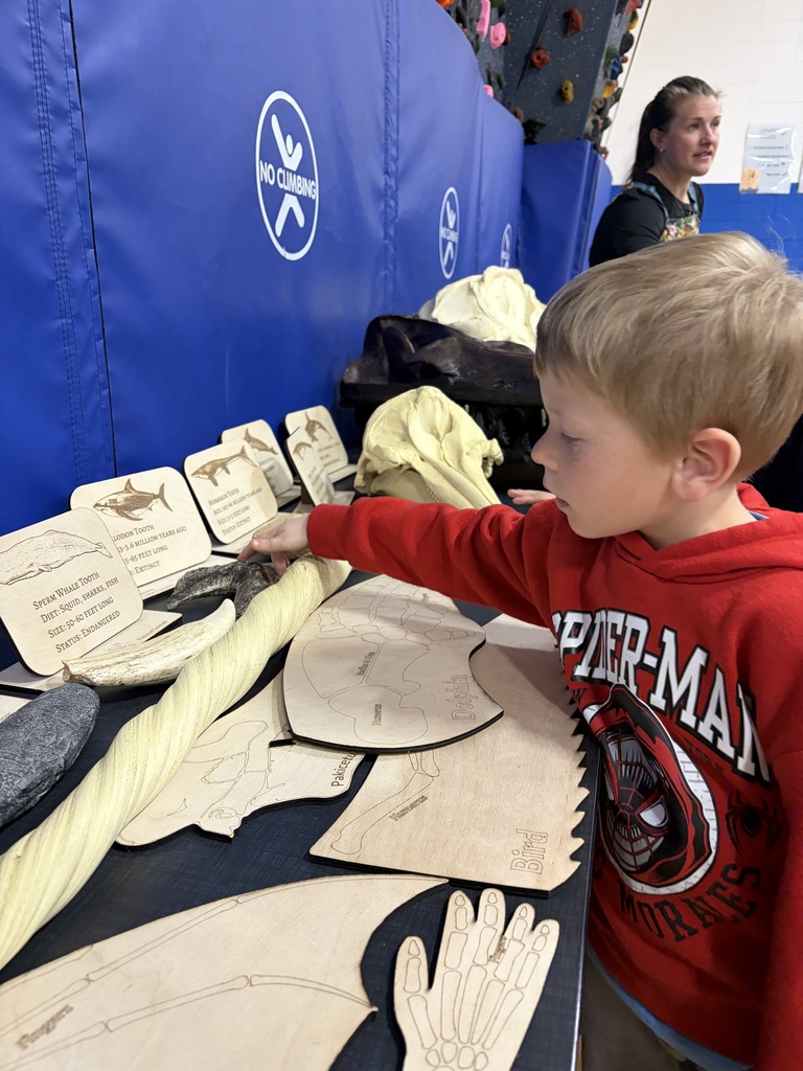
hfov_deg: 53.1
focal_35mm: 26
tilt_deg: -17.5
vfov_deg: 67.3
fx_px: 804
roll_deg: -1.9
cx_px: 402
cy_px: 536
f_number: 1.6
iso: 250
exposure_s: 1/60
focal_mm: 5.96
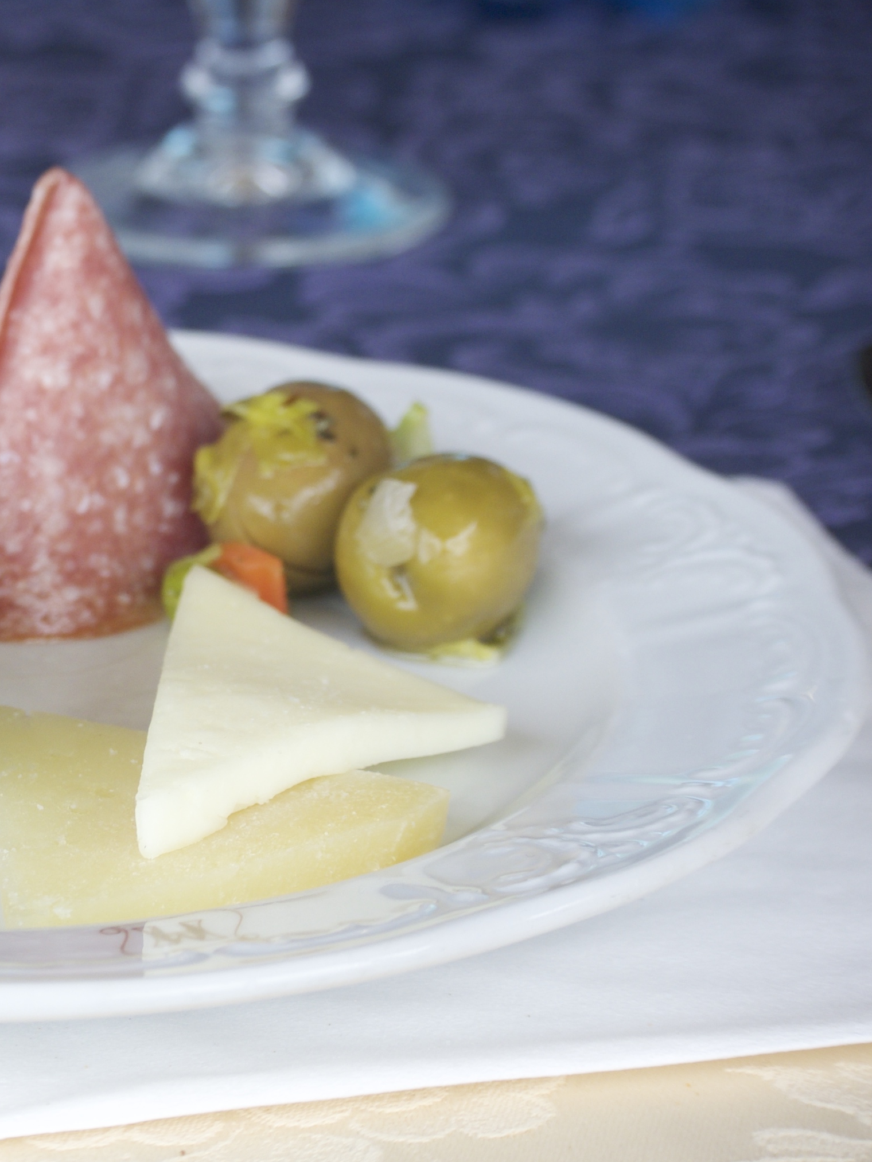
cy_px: 634
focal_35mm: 149
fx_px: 5003
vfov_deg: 13.2
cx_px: -114
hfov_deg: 9.8
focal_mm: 30
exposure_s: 1/250
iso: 125
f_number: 3.8
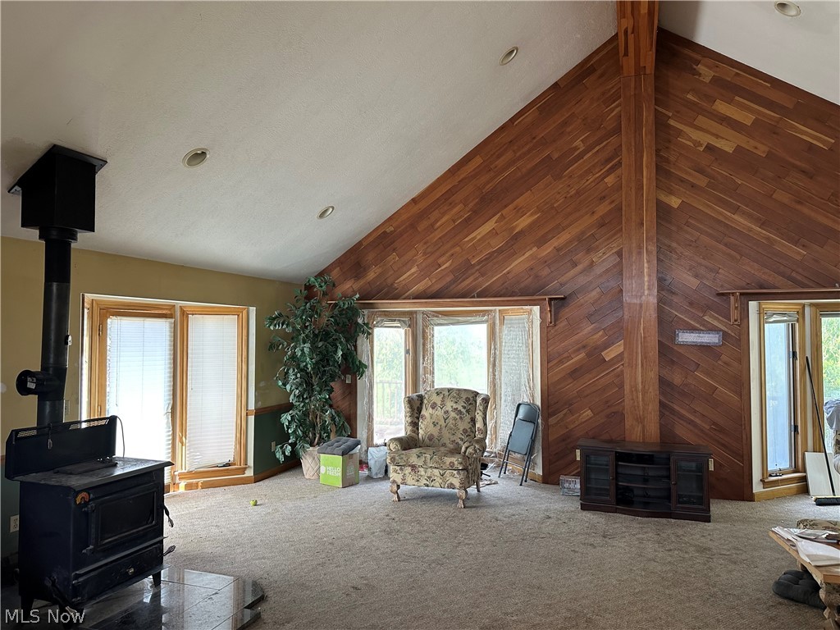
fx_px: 582
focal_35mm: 24
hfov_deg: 71.6
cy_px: 315
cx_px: 420
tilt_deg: +1.6
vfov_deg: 56.8
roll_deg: -0.2
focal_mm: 6.86
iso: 200
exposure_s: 1/120
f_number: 1.78
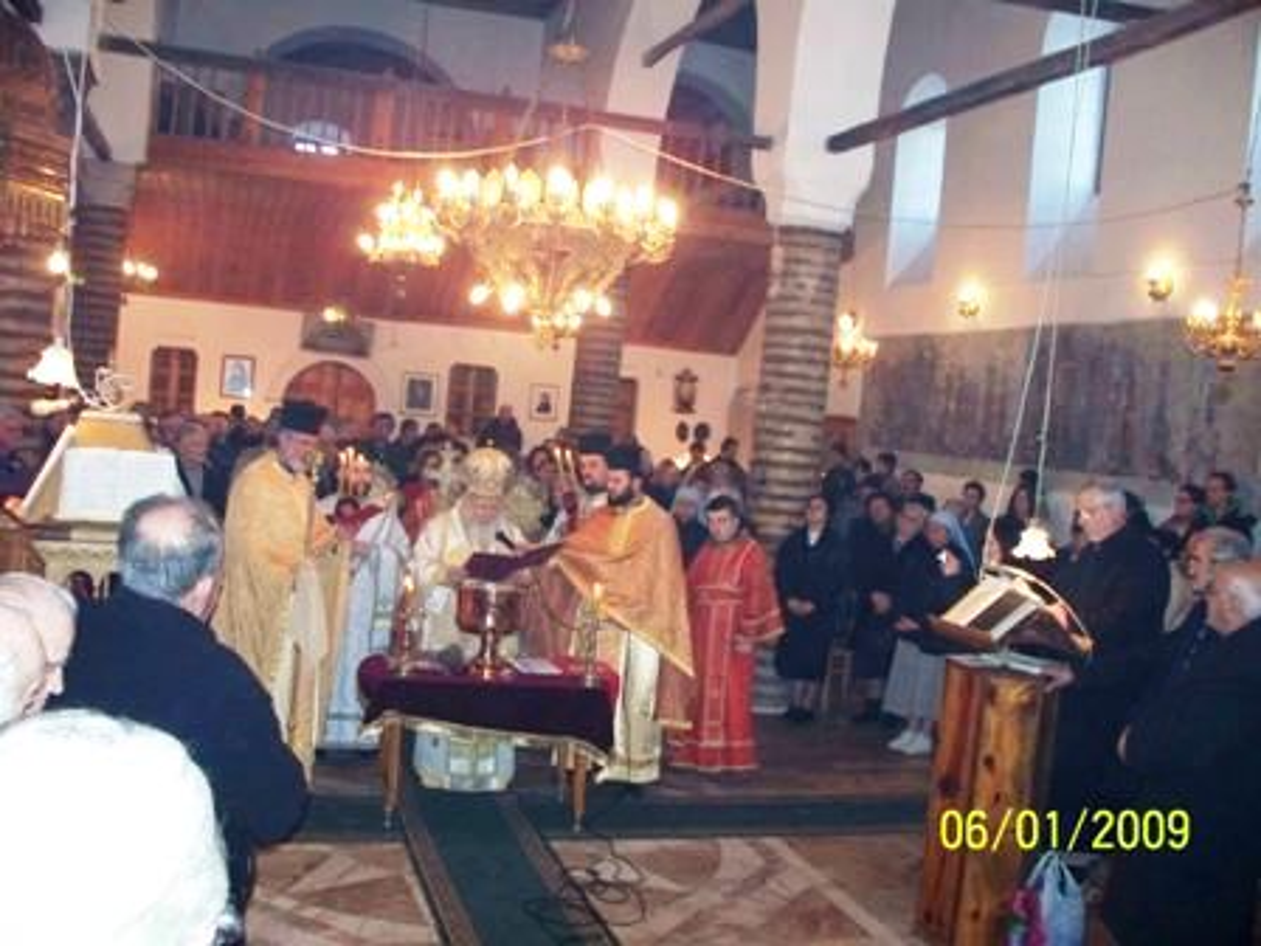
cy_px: 473
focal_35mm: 36
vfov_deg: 39.7
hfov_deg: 51.4
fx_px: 1311
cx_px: 630
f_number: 2.8
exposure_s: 1/30
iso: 400
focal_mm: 7.54
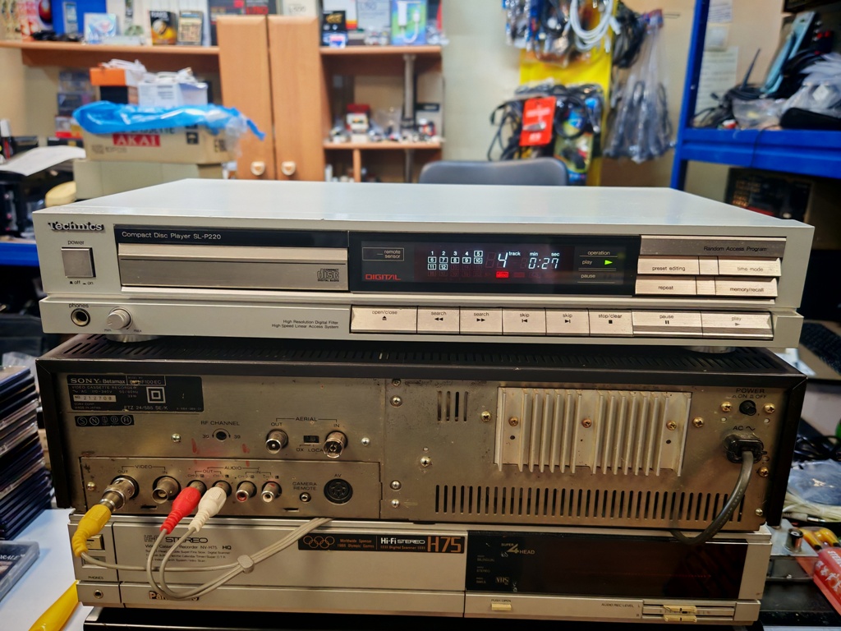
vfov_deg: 51.4
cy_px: 316
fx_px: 656
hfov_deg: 65.3
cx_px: 420
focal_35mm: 27
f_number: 1.9
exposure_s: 1/50
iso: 640
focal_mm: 6.67
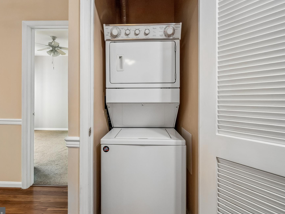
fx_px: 140
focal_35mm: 17
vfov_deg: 74.7
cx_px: 137
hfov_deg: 91.0
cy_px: 107
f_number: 5.6
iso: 400
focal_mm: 10
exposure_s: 1/50
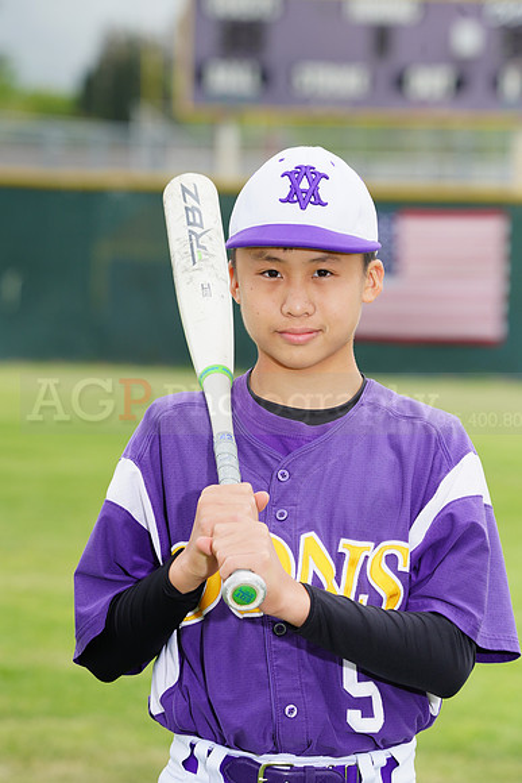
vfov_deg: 8.1
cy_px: 392
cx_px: 261
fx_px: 5499
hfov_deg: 5.4
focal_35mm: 253
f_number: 9
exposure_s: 1/250
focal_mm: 253
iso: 200
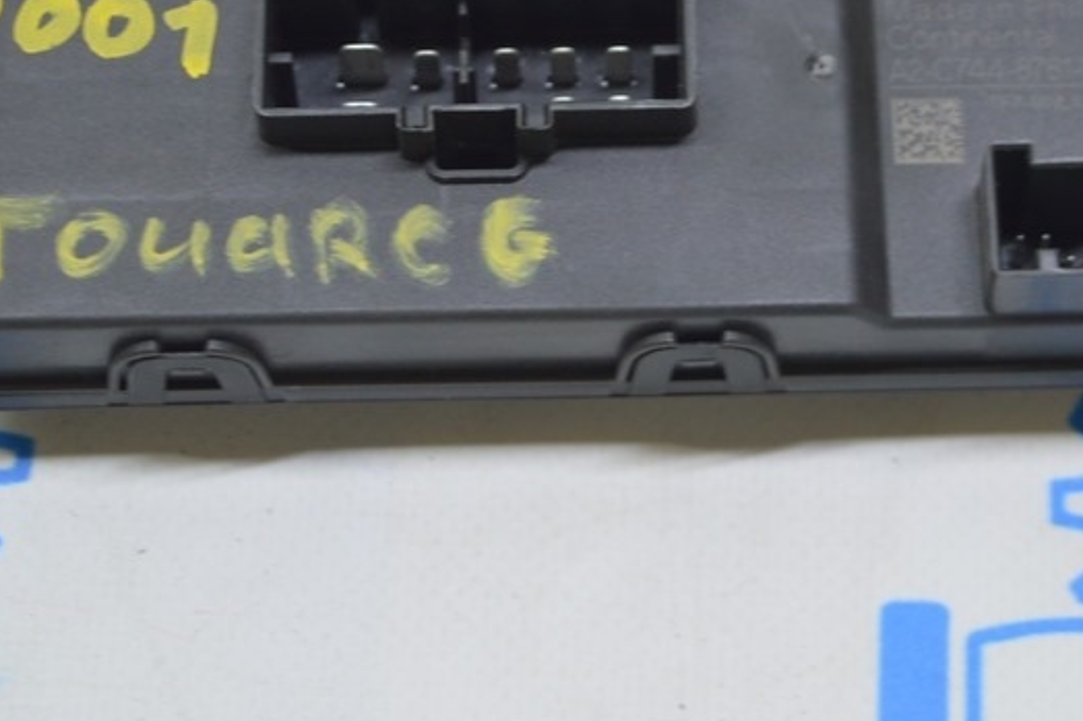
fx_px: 3699
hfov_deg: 16.6
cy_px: 162
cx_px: 624
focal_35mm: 123
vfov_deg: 11.1
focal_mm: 42
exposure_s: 1/20
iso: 400
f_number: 5.6
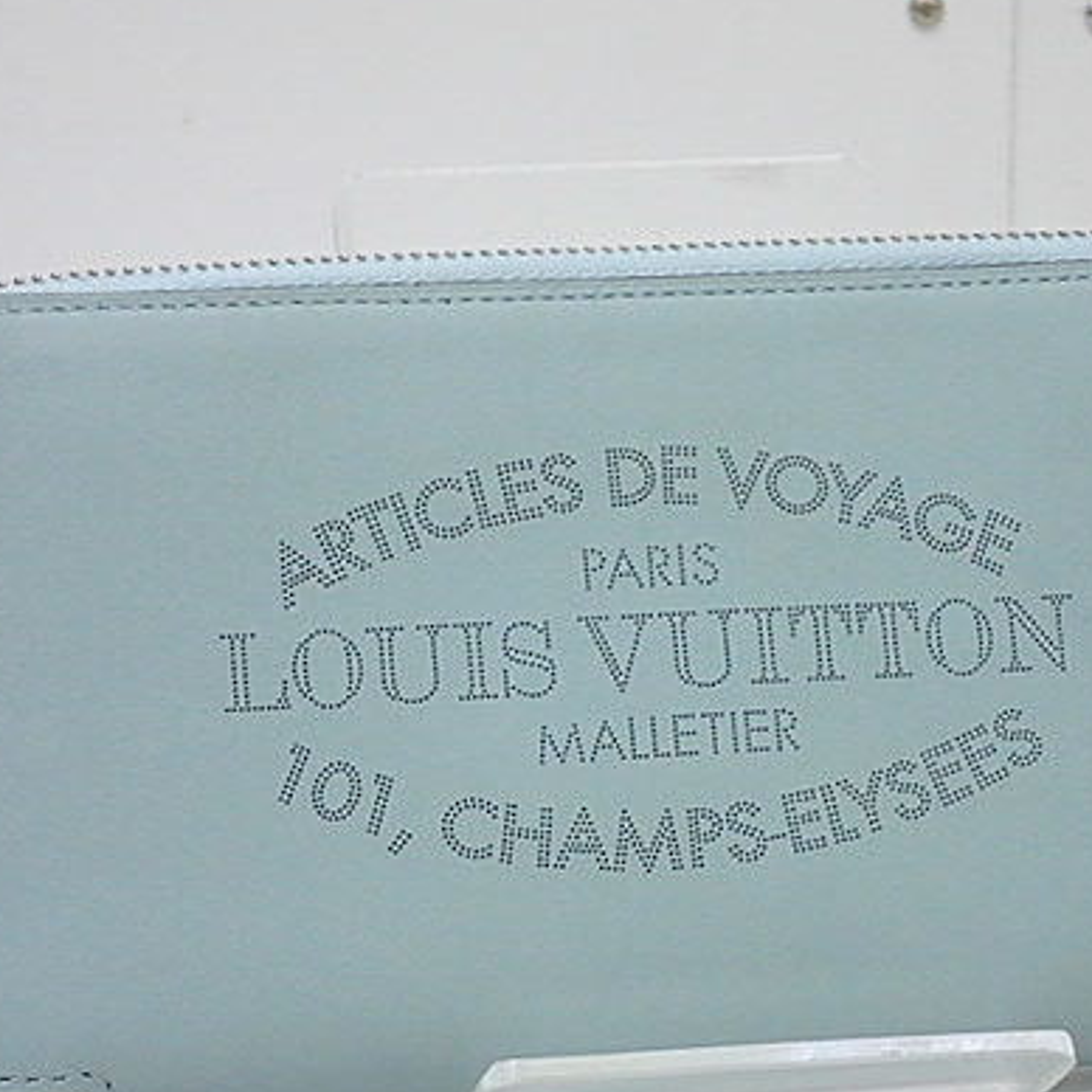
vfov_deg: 14.1
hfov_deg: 14.1
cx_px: 588
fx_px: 4426
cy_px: 656
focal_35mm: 124
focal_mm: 15.41
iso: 640
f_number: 4.5
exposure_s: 1/80
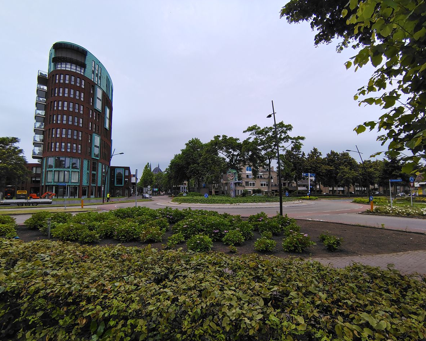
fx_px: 214
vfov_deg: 77.0
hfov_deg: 89.6
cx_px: 219
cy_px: 172
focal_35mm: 17
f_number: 2.2
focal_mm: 2.13
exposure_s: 1/348
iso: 100
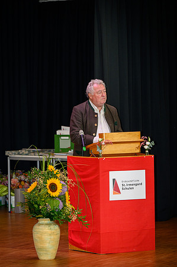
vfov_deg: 11.4
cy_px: 134
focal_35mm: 180
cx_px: 88
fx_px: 1330
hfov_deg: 7.6
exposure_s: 1/250
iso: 2000
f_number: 5
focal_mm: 180
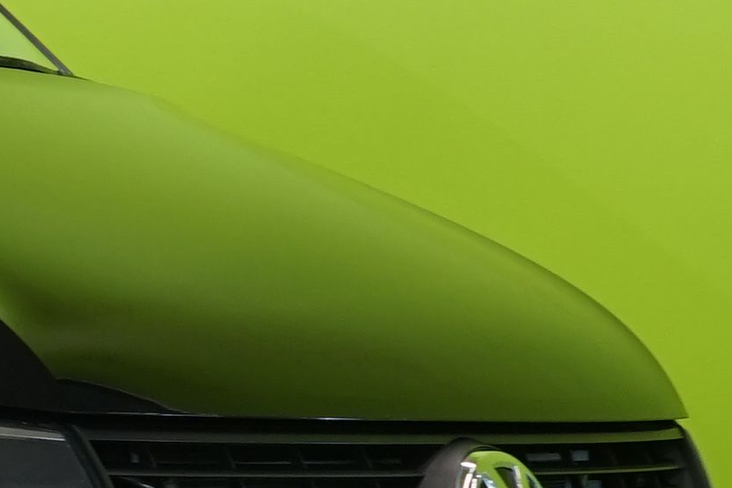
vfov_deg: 6.0
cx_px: -1116
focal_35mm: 228
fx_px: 4635
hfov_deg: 8.2
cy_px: 364
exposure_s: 1/30
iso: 500
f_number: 6.3
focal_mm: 32
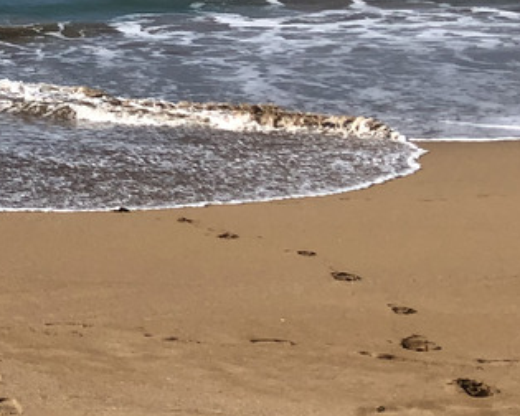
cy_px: -132
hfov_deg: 17.1
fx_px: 1601
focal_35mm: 104
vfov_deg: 14.2
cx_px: -196
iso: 25
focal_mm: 4
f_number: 1.8
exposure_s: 1/3690
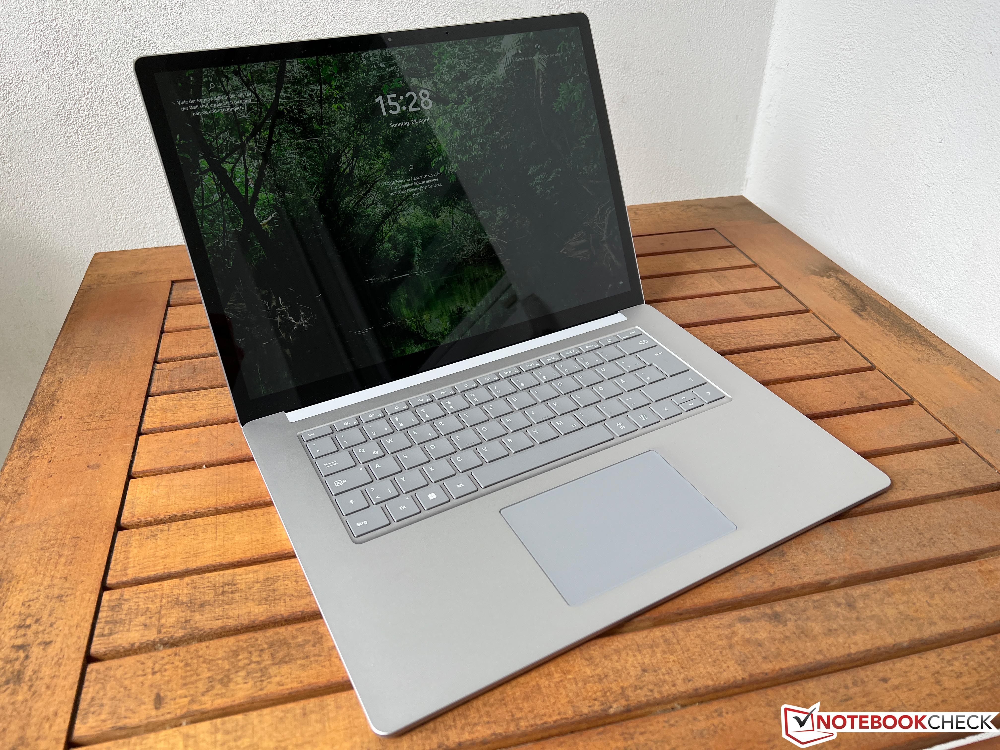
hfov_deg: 67.3
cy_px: 375
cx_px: 500
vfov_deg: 53.1
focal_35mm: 26
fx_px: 751
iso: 50
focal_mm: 5.7
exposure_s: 1/678
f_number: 1.5
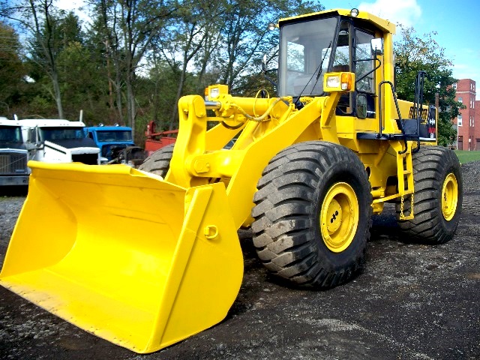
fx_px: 513
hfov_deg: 50.1
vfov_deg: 38.7
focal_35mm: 37
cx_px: 240
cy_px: 180
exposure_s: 1/800
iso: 64
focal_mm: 7.8
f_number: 2.8
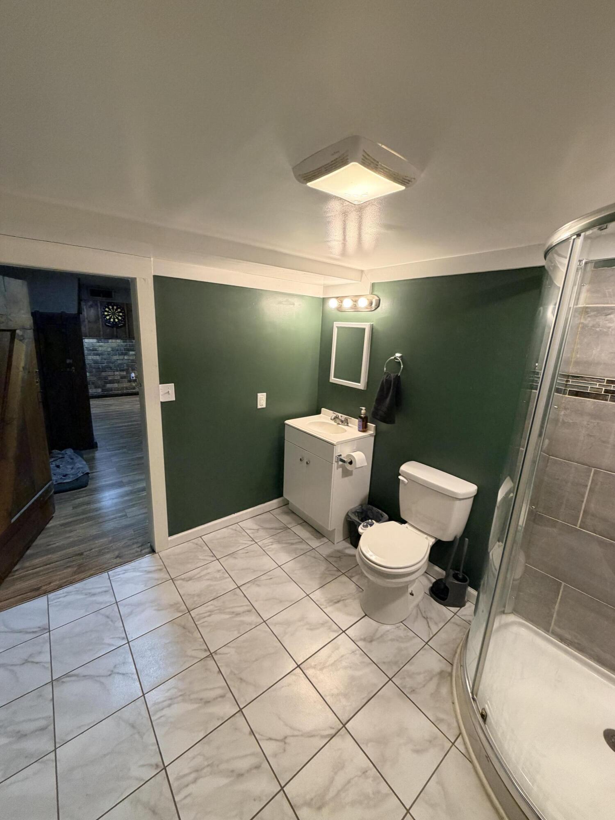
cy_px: 410
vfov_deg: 102.1
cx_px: 308
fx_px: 332
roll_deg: -3.3
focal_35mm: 14
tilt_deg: -12.8
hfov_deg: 85.7
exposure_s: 1/60
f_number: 2.2
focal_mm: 2.22
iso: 320
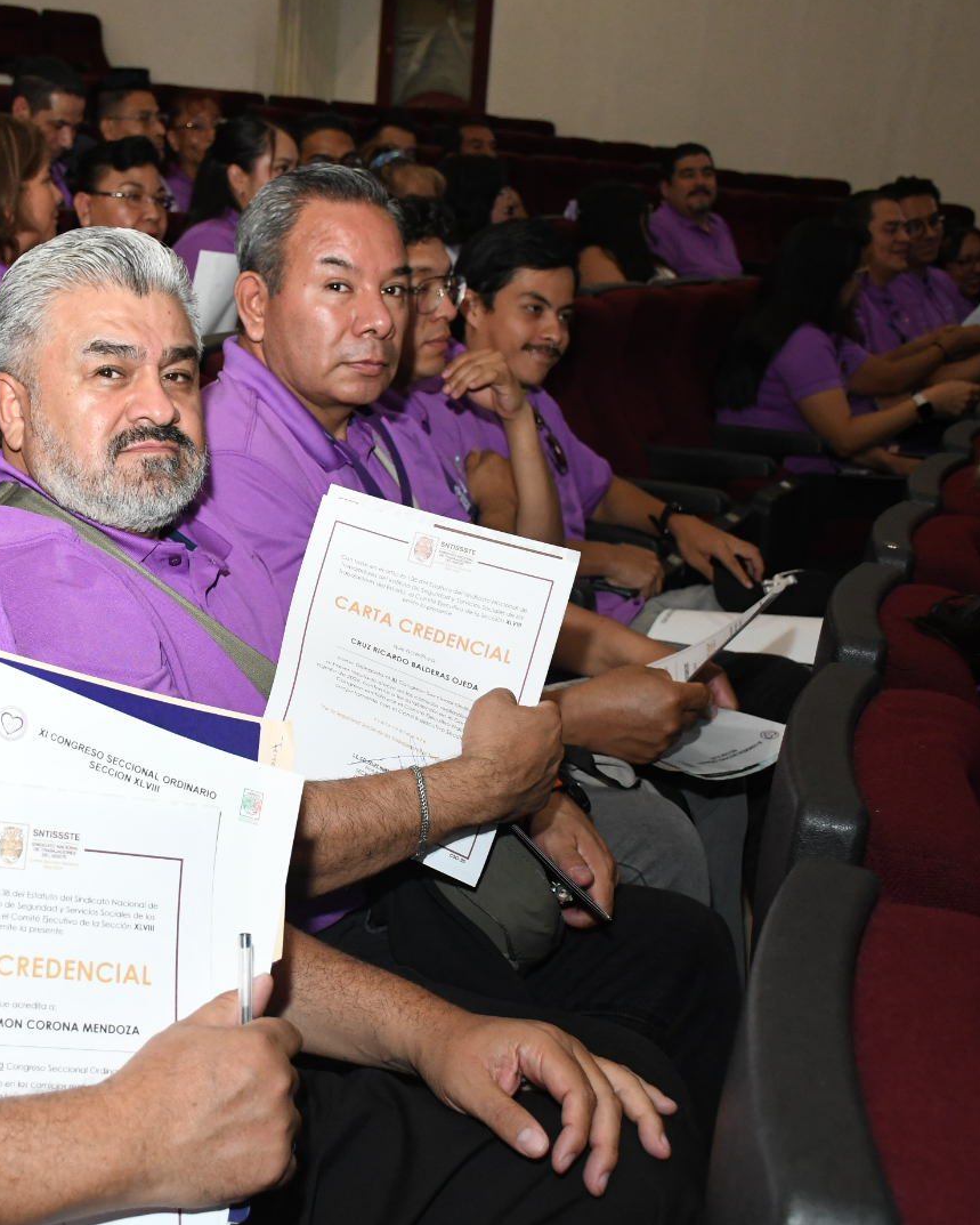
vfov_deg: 36.6
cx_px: 191
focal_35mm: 51
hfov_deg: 29.0
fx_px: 1848
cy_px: 610
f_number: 5.6
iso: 2000
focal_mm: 24
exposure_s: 1/125
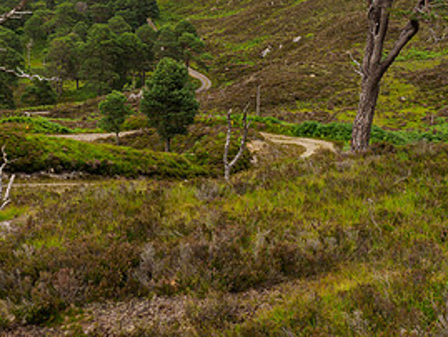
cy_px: -6
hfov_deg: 27.9
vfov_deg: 20.6
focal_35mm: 69
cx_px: 138
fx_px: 893
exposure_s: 1/80
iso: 200
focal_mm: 16
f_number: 7.1
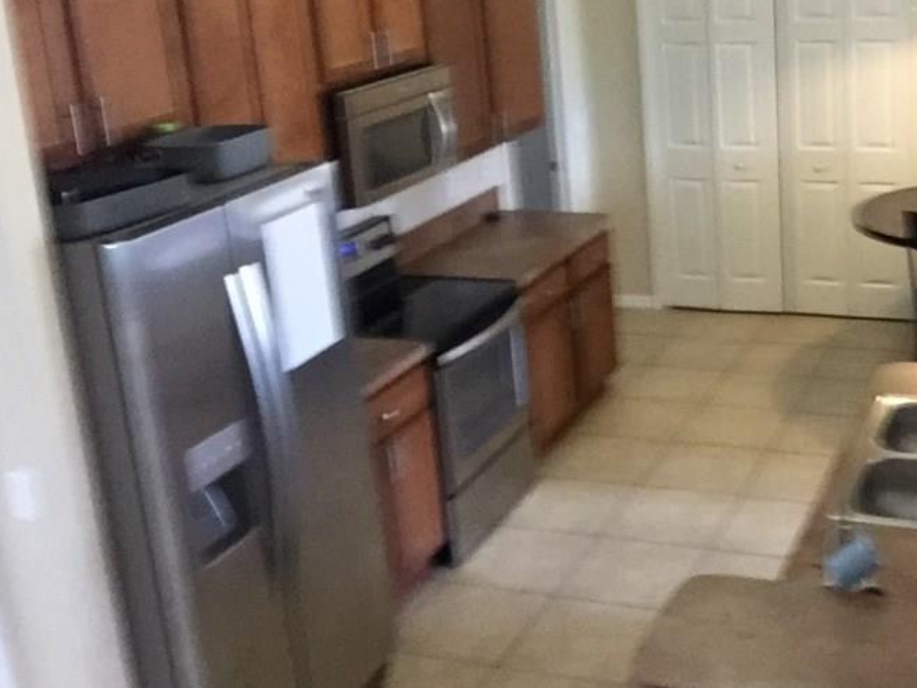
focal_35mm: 48
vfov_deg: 30.1
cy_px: 237
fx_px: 1272
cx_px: 667
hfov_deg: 38.8
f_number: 2.2
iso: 200
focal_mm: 2.65
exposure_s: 1/30
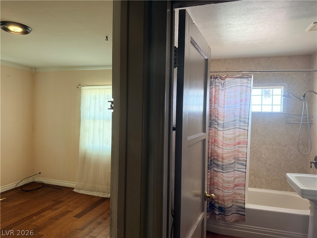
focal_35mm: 24
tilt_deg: -1.4
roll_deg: -0.7
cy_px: 119
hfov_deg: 71.6
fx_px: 220
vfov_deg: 56.8
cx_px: 158
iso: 160
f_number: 1.78
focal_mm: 6.76
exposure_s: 1/60
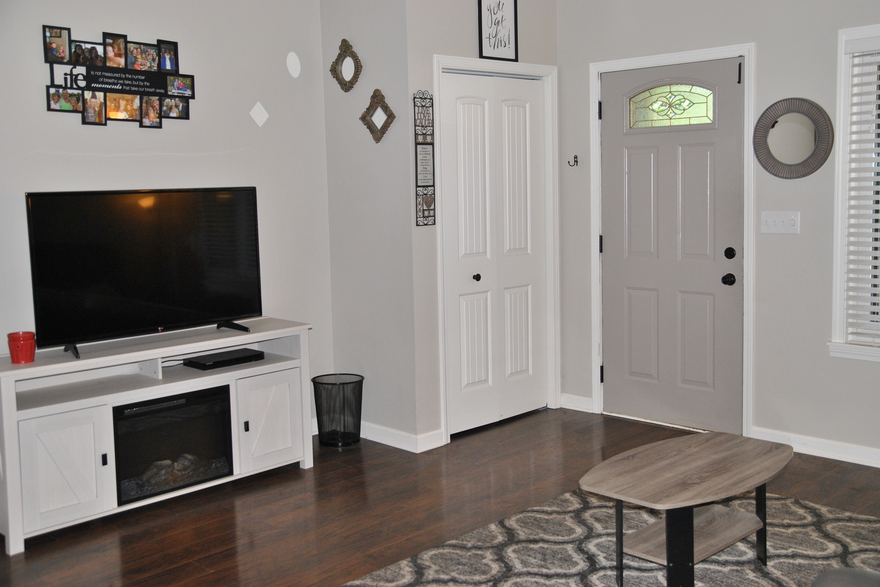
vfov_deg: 35.9
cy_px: 287
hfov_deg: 51.9
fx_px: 904
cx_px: 449
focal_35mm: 37
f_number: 4.5
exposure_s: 1/200
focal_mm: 24
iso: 400
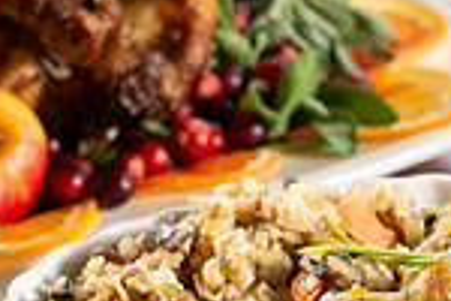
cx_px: 454
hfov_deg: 10.6
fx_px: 2418
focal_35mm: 193
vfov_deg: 7.1
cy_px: 260
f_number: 4
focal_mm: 50
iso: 200
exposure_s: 1/250
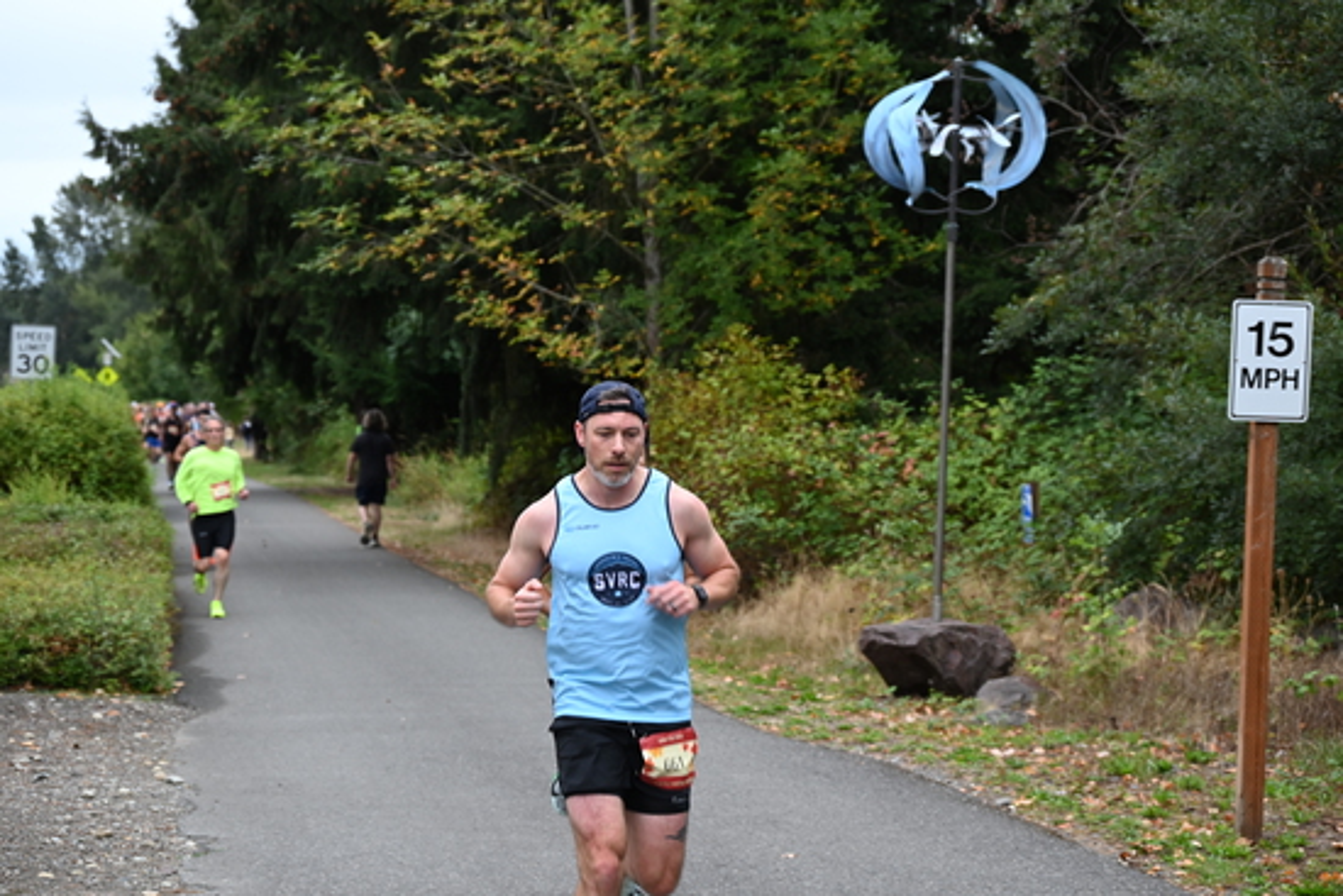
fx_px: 3284
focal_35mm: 88
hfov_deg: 23.1
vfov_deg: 15.5
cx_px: 672
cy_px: 448
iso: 450
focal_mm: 88
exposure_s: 1/125
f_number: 6.3
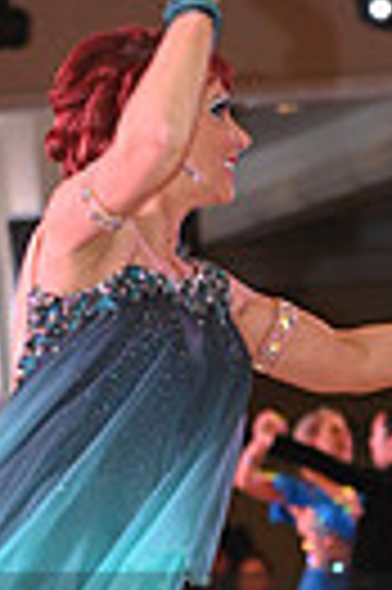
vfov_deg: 4.7
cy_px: 725
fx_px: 7123
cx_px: 593
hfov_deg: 3.1
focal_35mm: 435
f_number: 4.5
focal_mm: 98
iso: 2000
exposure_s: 1/200
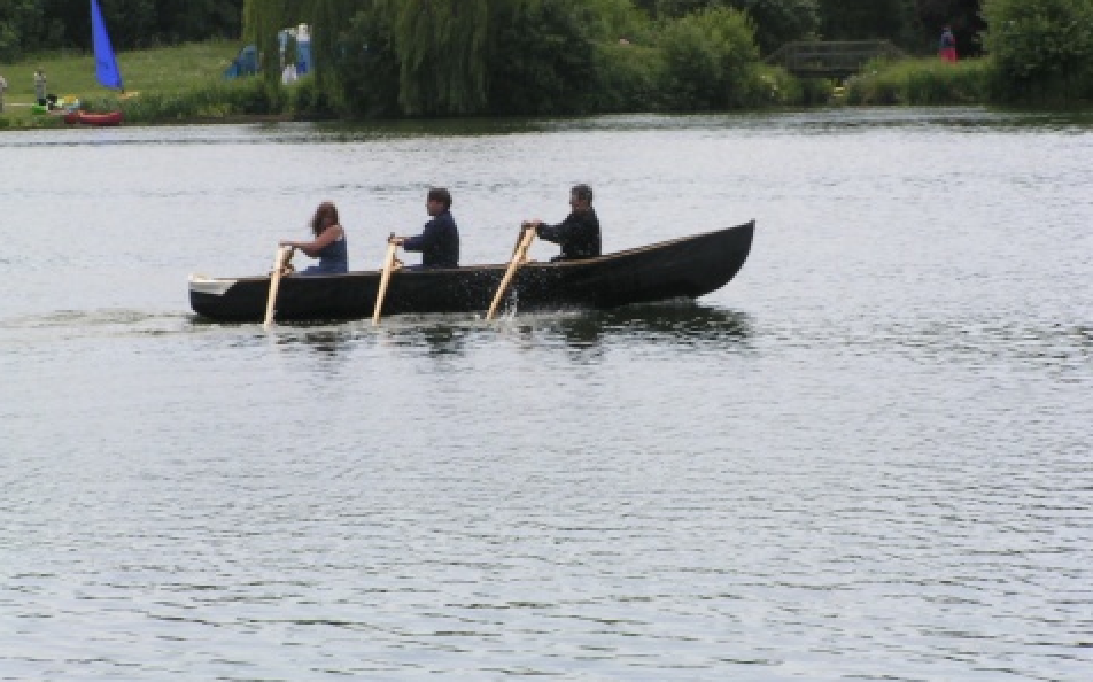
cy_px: 282
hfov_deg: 11.4
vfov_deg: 7.1
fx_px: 5478
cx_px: 546
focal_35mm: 184
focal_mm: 26.3
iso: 50
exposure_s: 1/400
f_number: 5.6
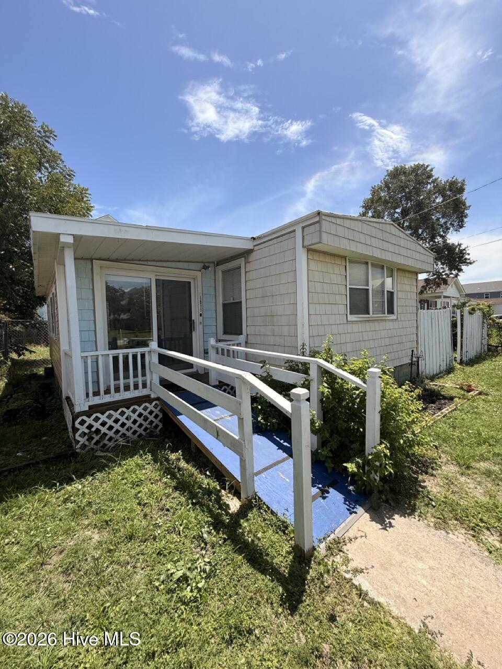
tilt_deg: -2.9
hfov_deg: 85.7
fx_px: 271
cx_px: 251
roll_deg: +1.6
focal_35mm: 14
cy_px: 334
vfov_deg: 102.1
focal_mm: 2.22
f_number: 2.2
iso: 50
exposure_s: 1/1613
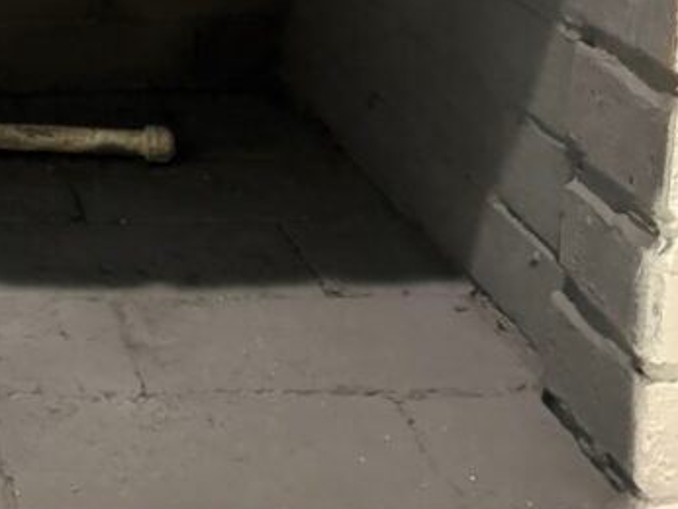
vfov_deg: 19.3
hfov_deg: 24.1
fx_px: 1392
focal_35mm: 71
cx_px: -196
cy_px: -129
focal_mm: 6.76
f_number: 1.78
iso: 1600
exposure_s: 1/30
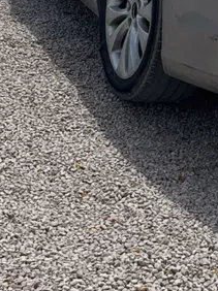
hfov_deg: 11.5
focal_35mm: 126
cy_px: -95
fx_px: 1060
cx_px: 279
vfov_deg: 14.9
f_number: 1.5
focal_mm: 5.7
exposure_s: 1/6993
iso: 50
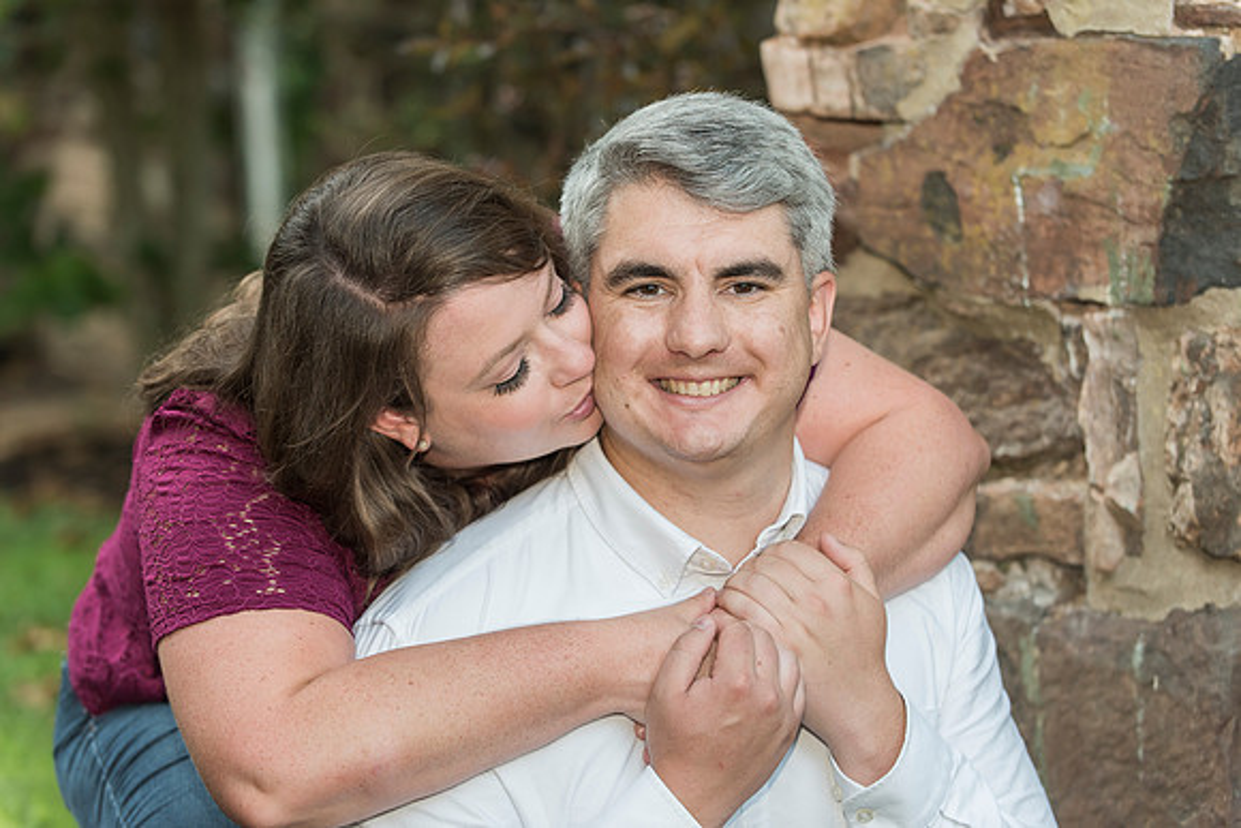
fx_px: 3517
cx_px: 620
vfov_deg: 13.4
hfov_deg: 20.0
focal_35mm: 102
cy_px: 414
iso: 640
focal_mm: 102
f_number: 4
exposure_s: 1/160
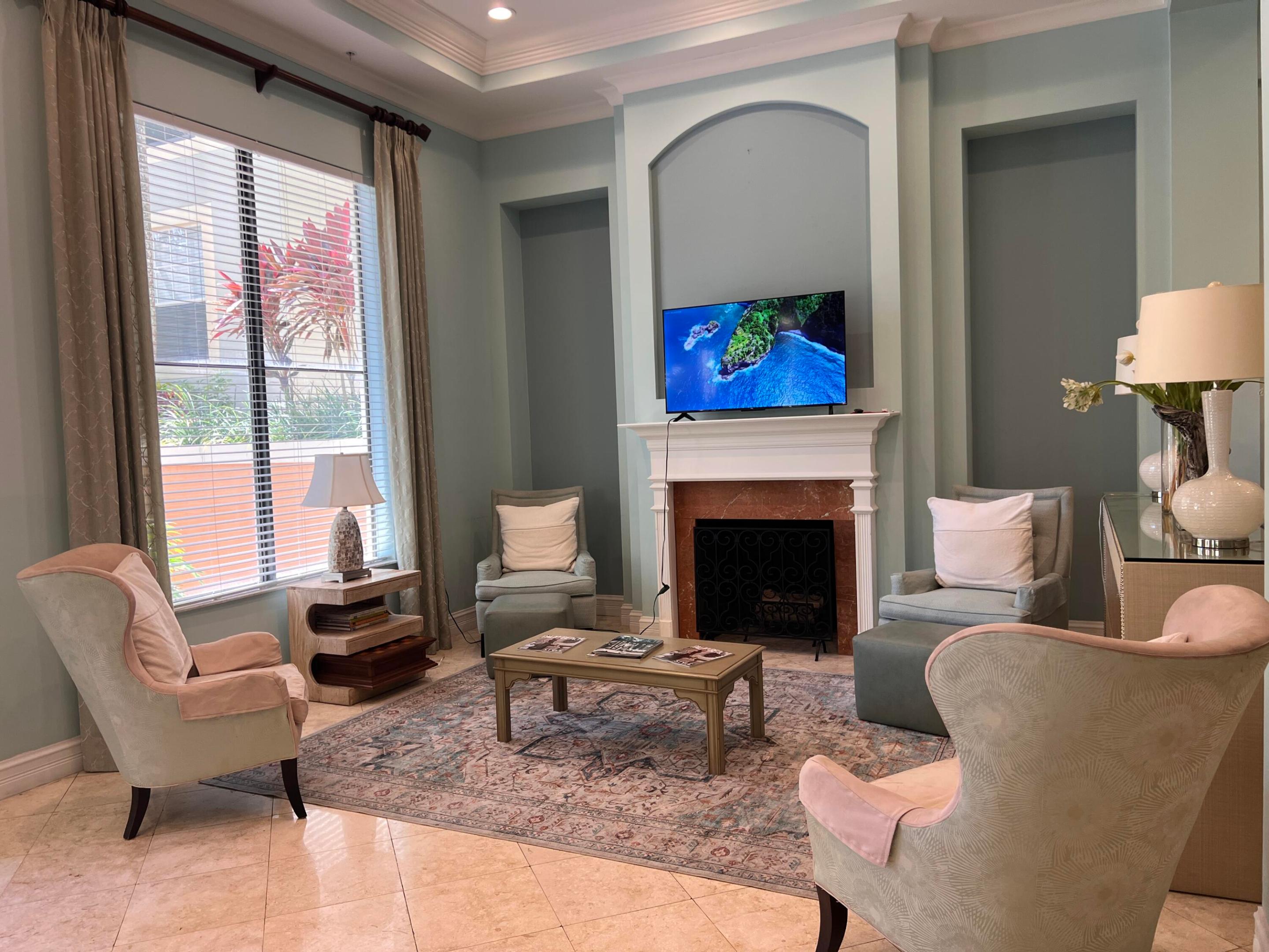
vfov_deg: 53.1
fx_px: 953
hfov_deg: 67.3
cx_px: 634
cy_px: 476
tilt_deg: -3.5
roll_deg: +2.7
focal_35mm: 26
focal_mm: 5.7
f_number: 1.5
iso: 80
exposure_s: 1/120
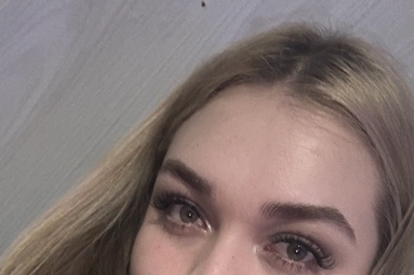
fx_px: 575
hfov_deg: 39.3
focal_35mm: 50
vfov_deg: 21.9
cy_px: 425
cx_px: 151
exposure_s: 1/20
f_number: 1.9
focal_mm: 2.69
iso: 500
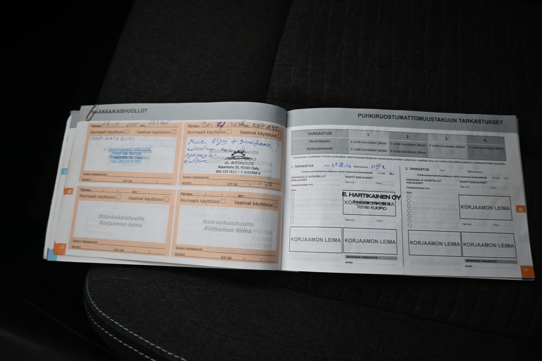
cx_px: 271
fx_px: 384
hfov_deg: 70.4
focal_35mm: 26
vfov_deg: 50.4
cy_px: 180
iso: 1600
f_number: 3.5
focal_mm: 17
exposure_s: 1/25
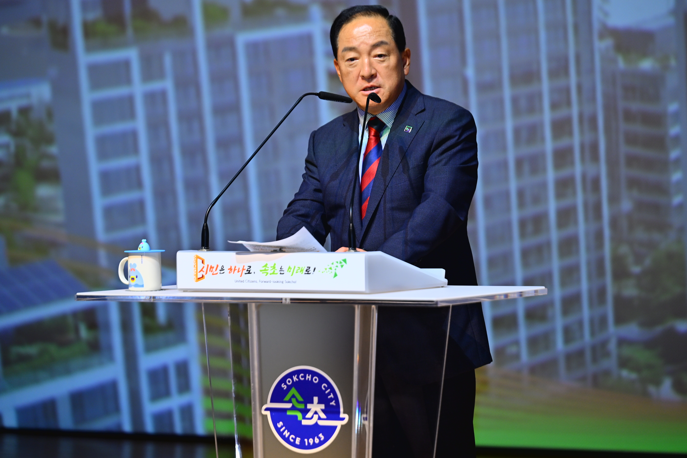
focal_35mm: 157
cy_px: 222
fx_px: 2996
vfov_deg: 8.7
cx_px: 351
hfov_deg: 13.1
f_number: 2.8
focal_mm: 140
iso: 400
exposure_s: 1/200
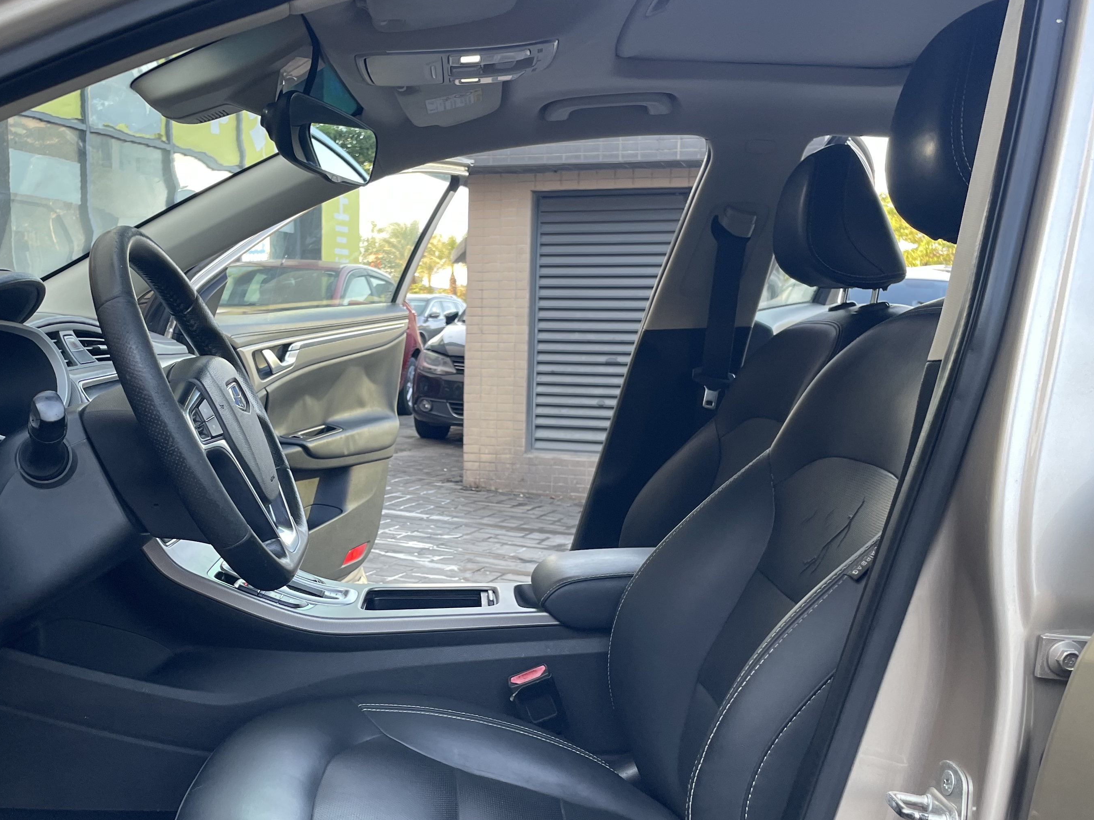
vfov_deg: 36.7
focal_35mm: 39
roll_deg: -1.4
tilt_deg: -5.9
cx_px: 413
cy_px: 489
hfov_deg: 47.4
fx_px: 1233
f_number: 1.6
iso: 80
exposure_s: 1/121
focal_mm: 4.2
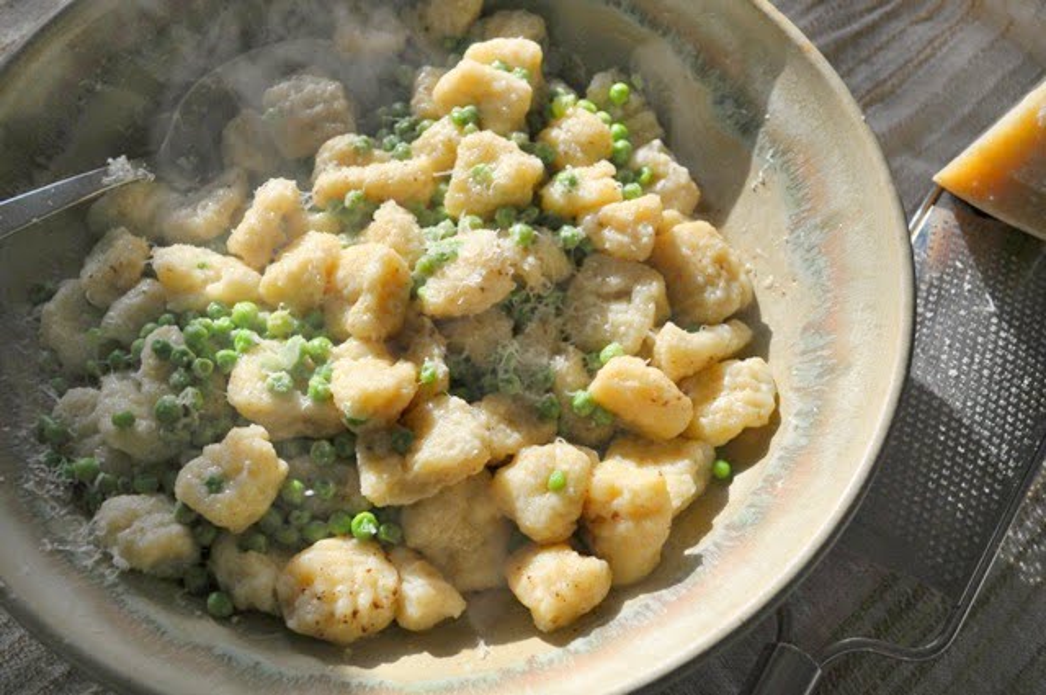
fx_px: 1132
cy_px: 348
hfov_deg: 49.6
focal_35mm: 39
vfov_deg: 34.1
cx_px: 523
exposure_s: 1/125
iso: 280
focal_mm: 26
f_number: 5.6
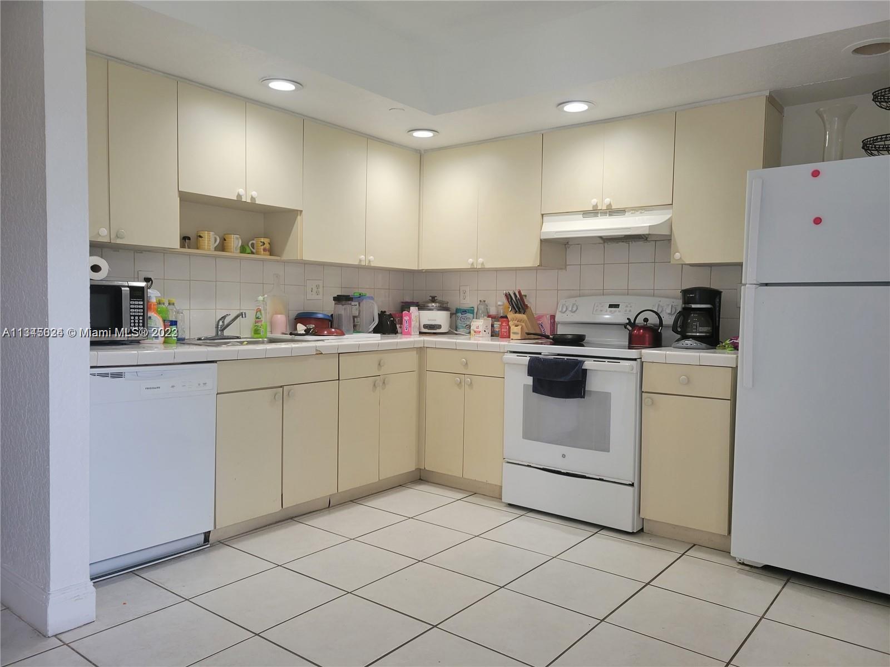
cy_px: 334
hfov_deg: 67.3
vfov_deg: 53.1
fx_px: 668
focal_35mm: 26
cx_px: 445
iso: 125
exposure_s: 1/120
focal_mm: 5.4
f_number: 1.8
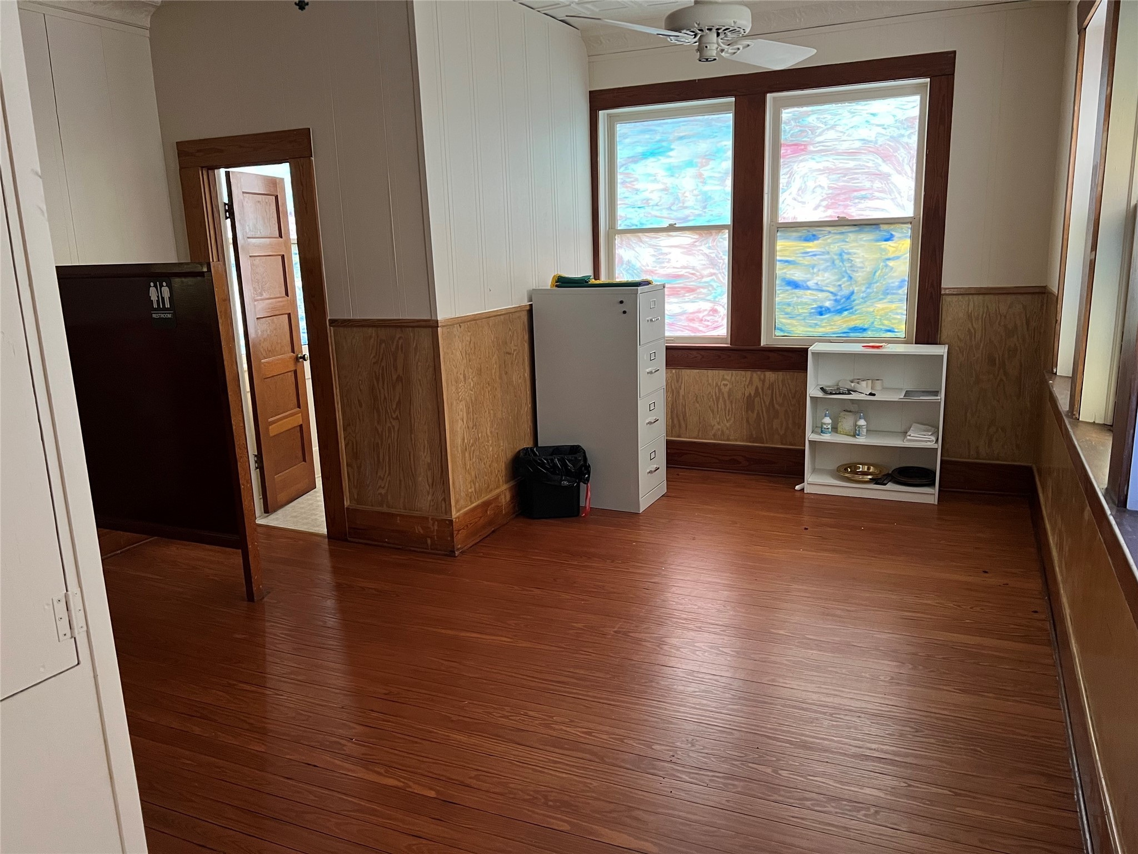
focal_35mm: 26
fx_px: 855
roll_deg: +2.8
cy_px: 427
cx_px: 569
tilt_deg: -11.9
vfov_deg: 53.1
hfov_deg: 67.3
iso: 500
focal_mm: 5.7
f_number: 1.5
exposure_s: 1/60
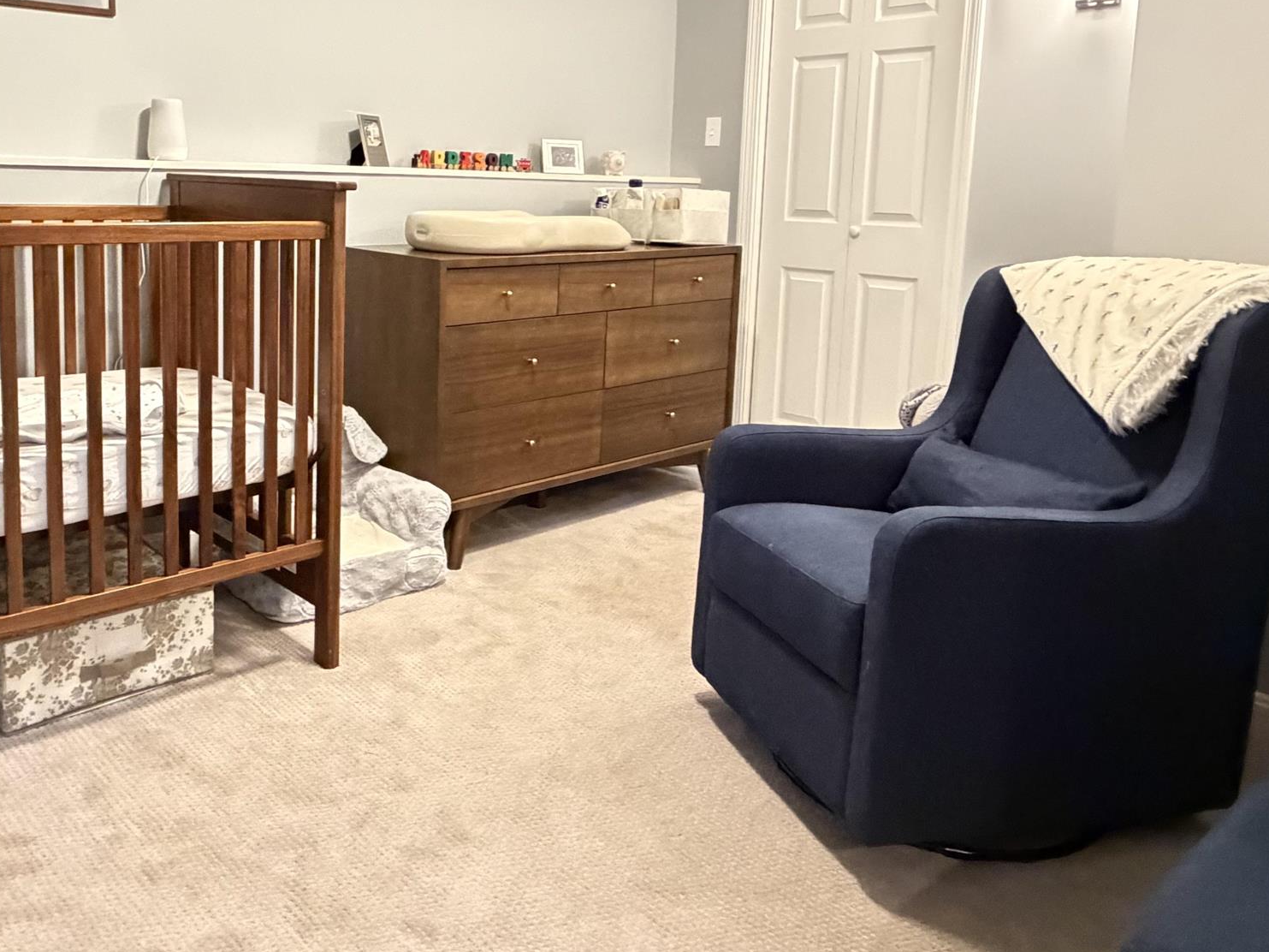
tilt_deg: -7.1
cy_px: 312
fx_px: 1063
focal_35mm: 29
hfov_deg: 60.8
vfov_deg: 47.4
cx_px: 472
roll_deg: -1.2
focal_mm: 2.22
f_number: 2.2
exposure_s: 1/30
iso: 1250
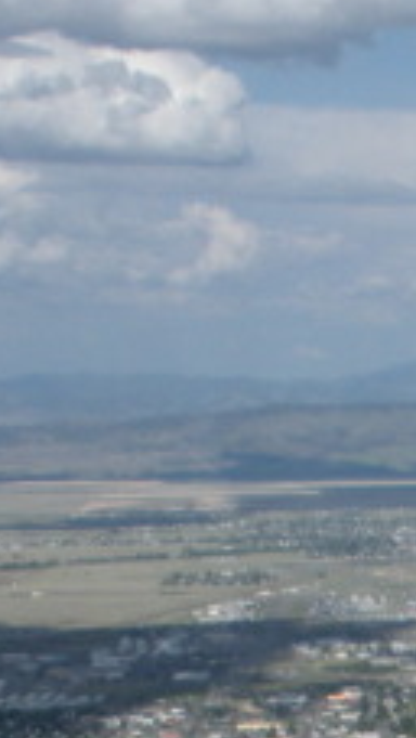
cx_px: 916
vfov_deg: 11.8
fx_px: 3465
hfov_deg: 6.6
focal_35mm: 177
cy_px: 972
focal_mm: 6.3
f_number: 5.6
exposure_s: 1/507
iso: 64
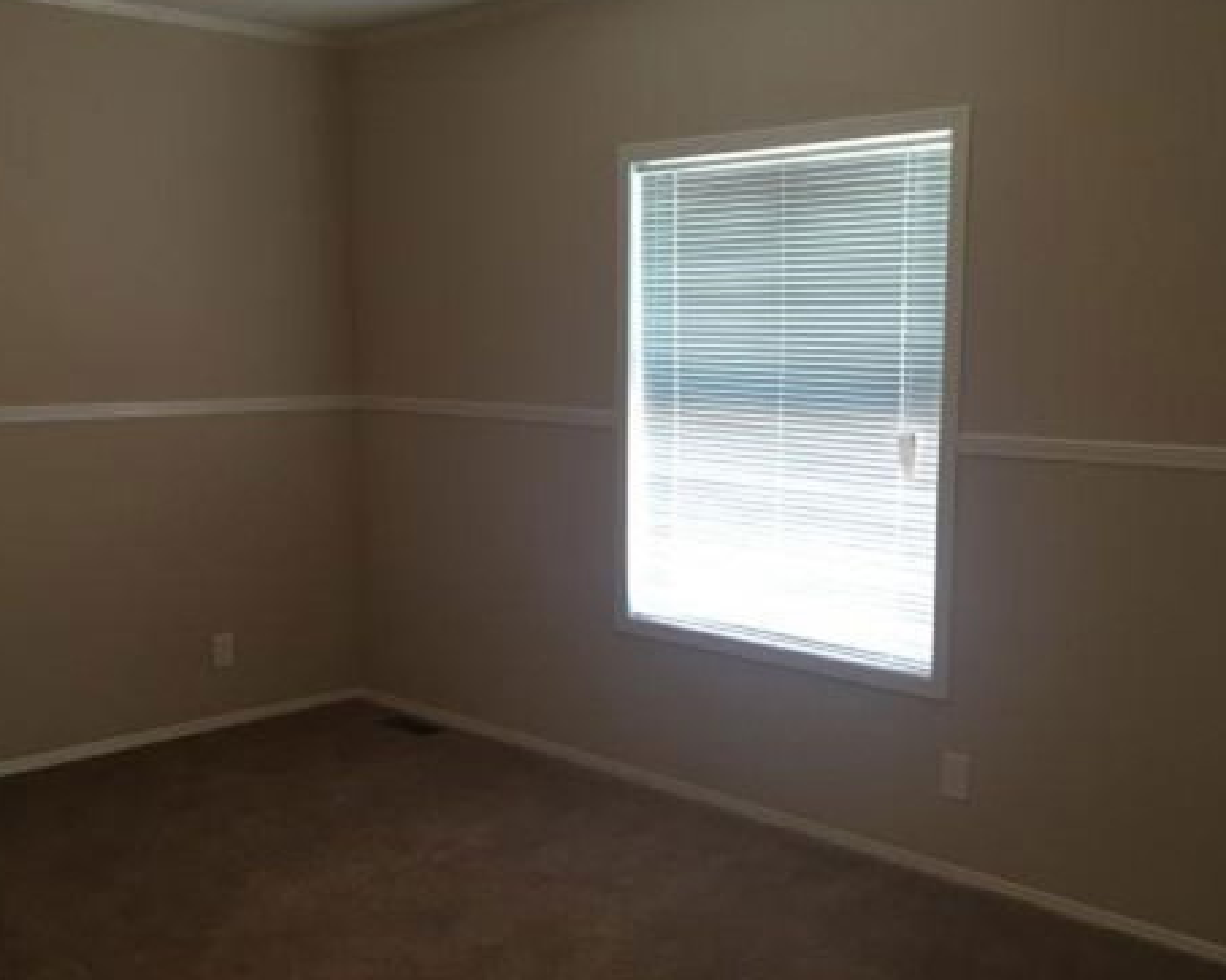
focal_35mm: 40
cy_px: 525
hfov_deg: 45.8
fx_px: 1451
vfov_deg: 37.3
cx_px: 590
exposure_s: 1/30
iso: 64
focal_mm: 4.15
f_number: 2.2
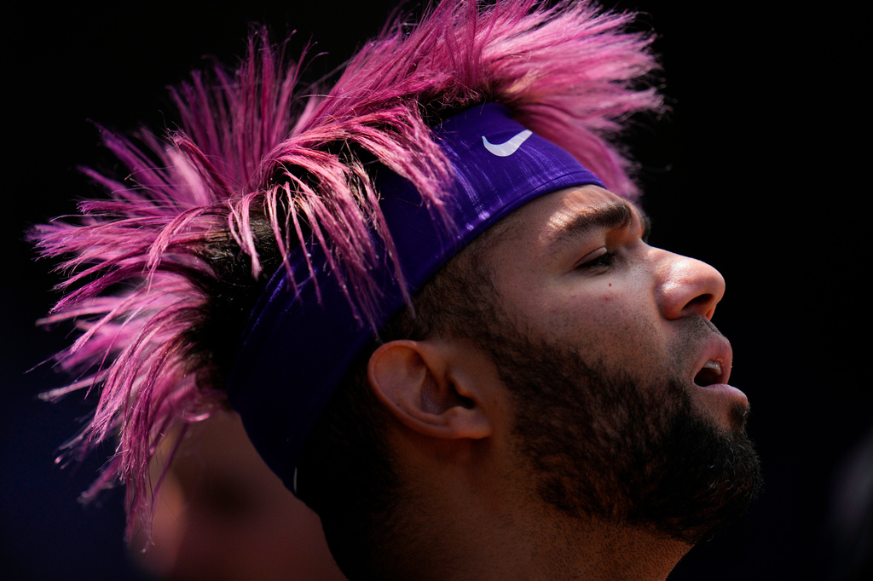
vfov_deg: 3.4
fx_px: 9696
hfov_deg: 5.2
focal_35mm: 400
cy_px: 290
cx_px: 436
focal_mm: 400
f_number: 2.8
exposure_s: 1/6400
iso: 400
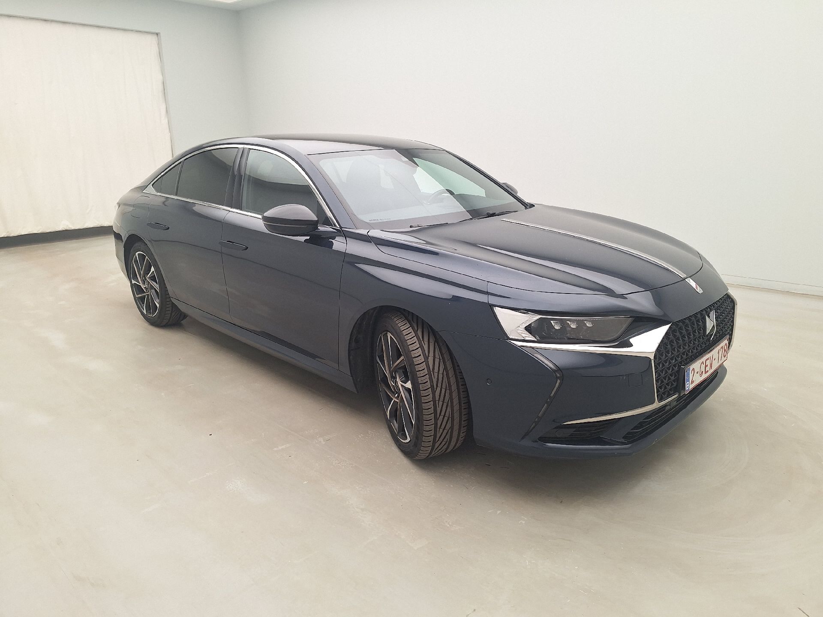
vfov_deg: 58.9
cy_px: 308
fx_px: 547
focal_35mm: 23
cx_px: 412
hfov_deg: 73.9
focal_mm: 5.54
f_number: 1.8
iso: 50
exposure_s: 1/100
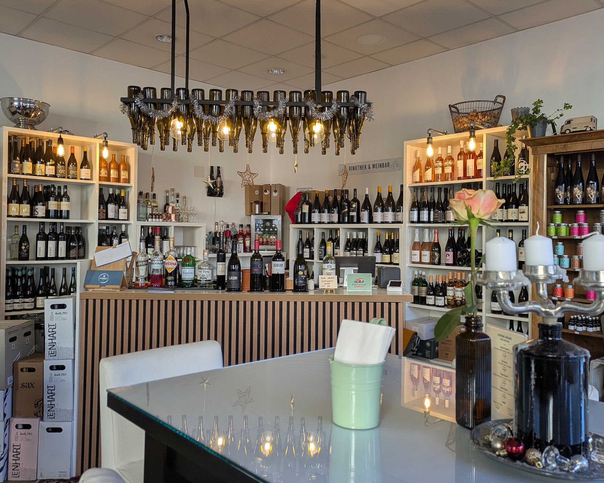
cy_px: 250
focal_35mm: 27
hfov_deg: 64.0
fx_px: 483
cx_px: 285
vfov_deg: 53.2
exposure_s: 1/100
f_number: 1.89
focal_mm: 5.43
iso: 49
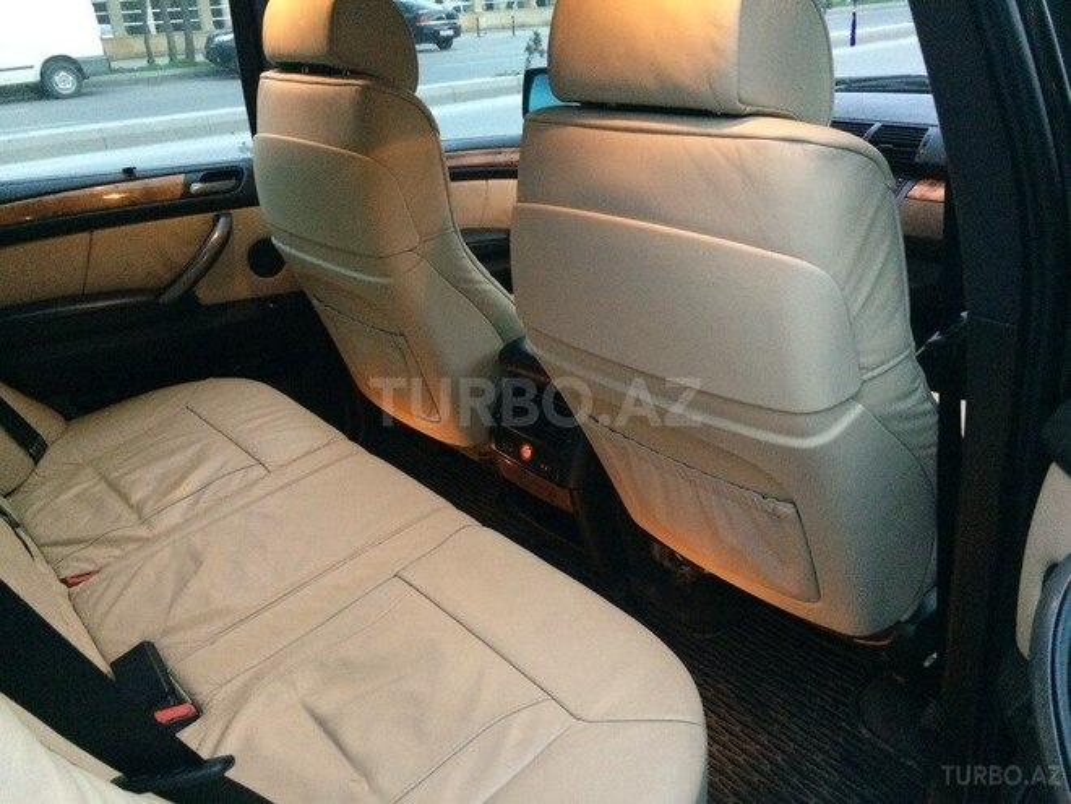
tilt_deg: -24.7
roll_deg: +4.3
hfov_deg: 61.7
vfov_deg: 48.2
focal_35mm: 29
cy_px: 402
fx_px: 897
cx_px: 536
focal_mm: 4.15
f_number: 2.2
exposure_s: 1/17
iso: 500
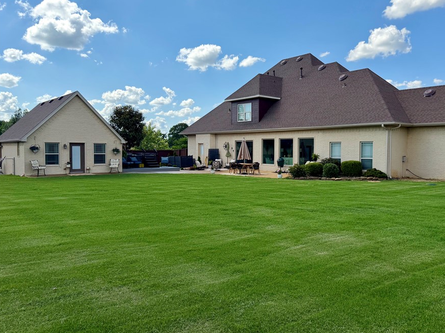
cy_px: 159
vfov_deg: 49.7
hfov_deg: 63.2
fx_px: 360
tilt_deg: -2.4
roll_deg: +0.2
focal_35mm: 28
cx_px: 253
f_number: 1.78
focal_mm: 6.76
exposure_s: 1/5714
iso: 100
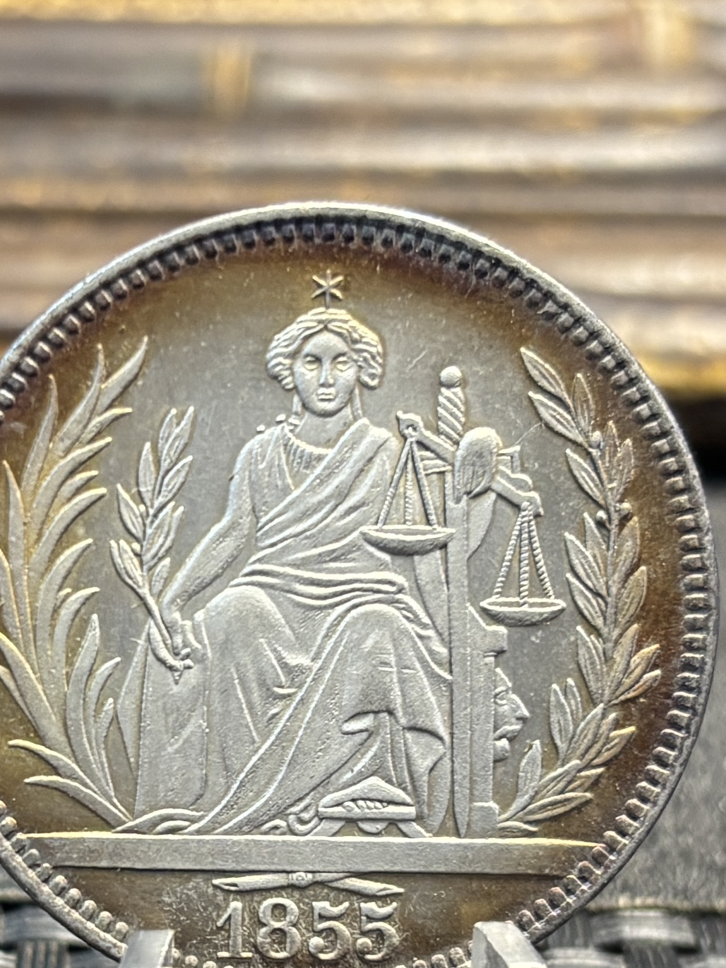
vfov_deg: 30.2
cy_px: 598
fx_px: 1789
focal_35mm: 64
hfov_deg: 22.9
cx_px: 310
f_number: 1.6
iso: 160
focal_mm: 5.96
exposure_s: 1/50
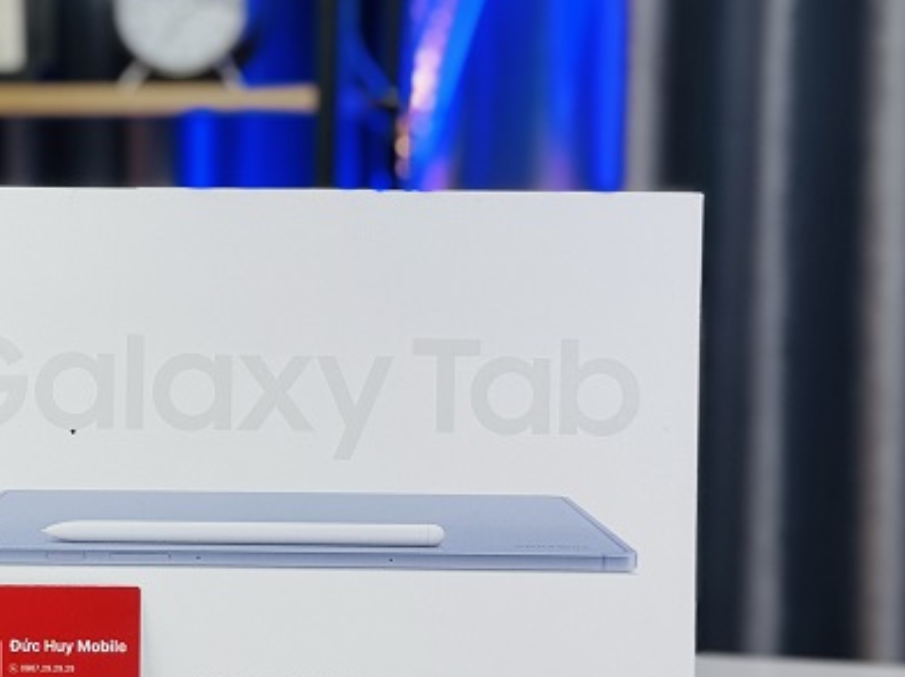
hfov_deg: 19.5
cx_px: 25
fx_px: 2559
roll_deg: +0.2
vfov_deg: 15.1
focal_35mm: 98
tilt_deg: -1.8
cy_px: 288
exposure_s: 1/100
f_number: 1.78
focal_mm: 6.76
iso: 50
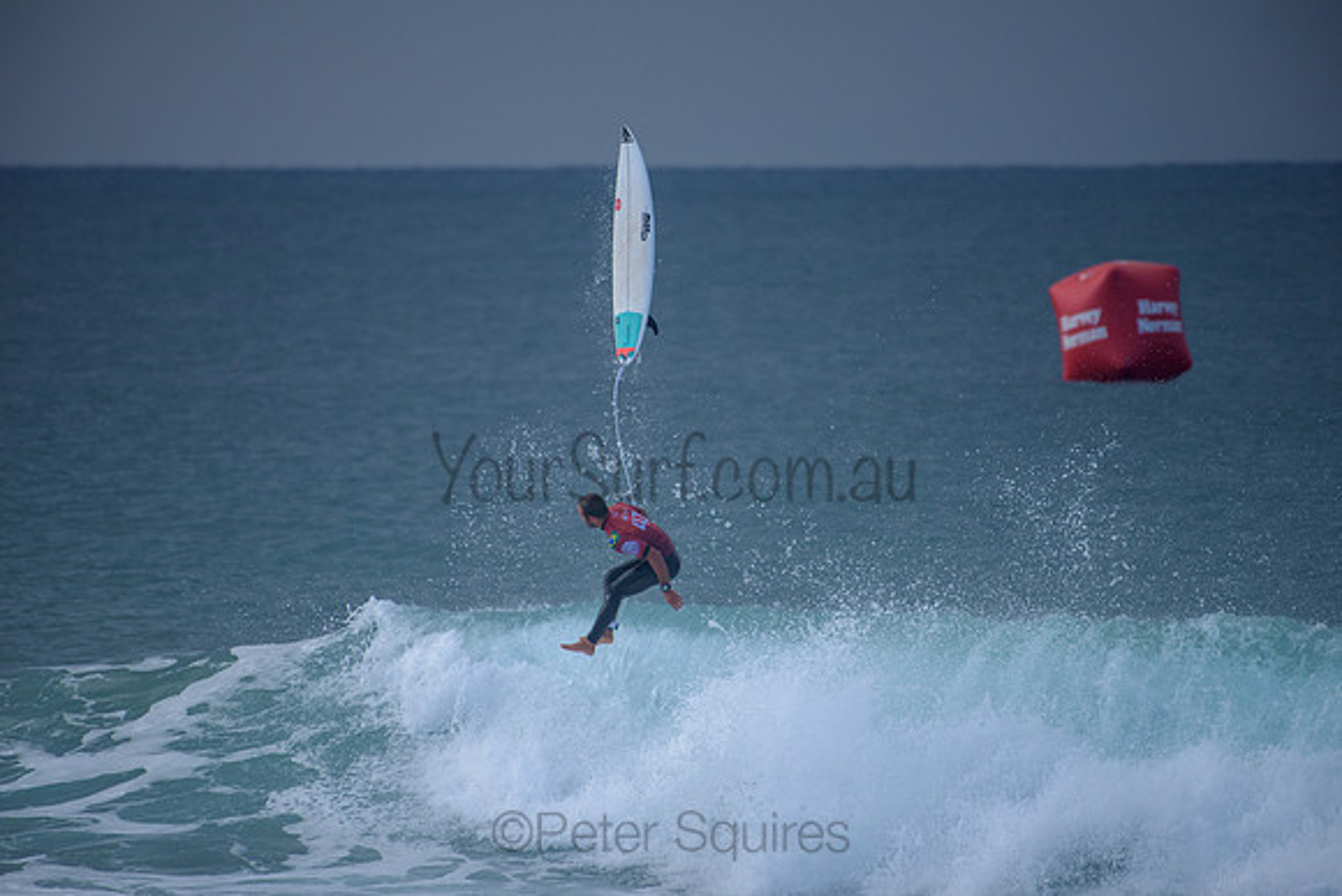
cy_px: 448
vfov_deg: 2.7
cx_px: 671
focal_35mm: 509
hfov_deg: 4.1
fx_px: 18968
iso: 280
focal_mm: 500
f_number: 5.6
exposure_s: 1/2000
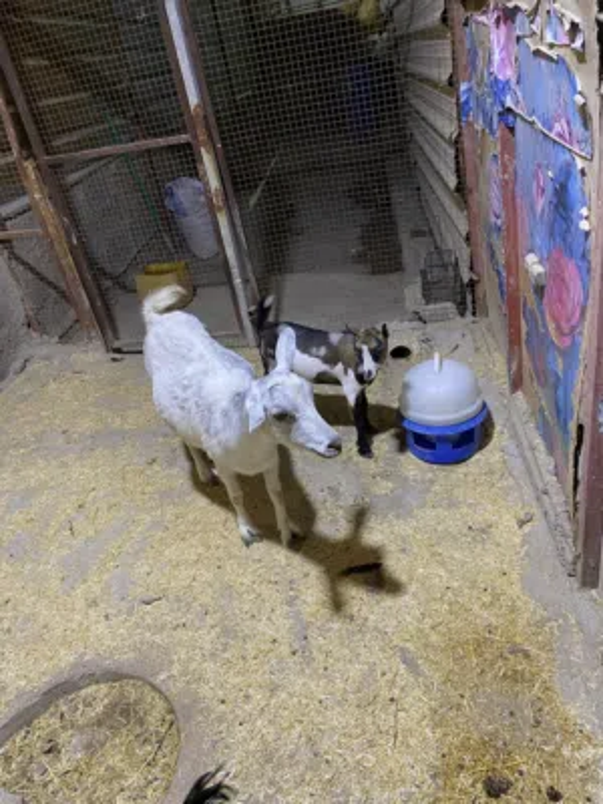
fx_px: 604
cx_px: 302
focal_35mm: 26
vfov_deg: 67.3
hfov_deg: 53.1
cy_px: 402
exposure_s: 1/50
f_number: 1.8
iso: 320
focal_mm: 4.25
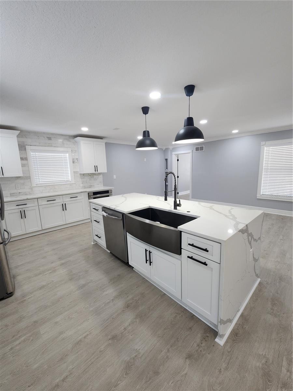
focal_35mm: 13
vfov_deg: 106.2
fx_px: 147
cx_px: 146
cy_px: 196
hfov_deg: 89.9
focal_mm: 2.2
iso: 100
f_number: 2.2
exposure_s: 1/60
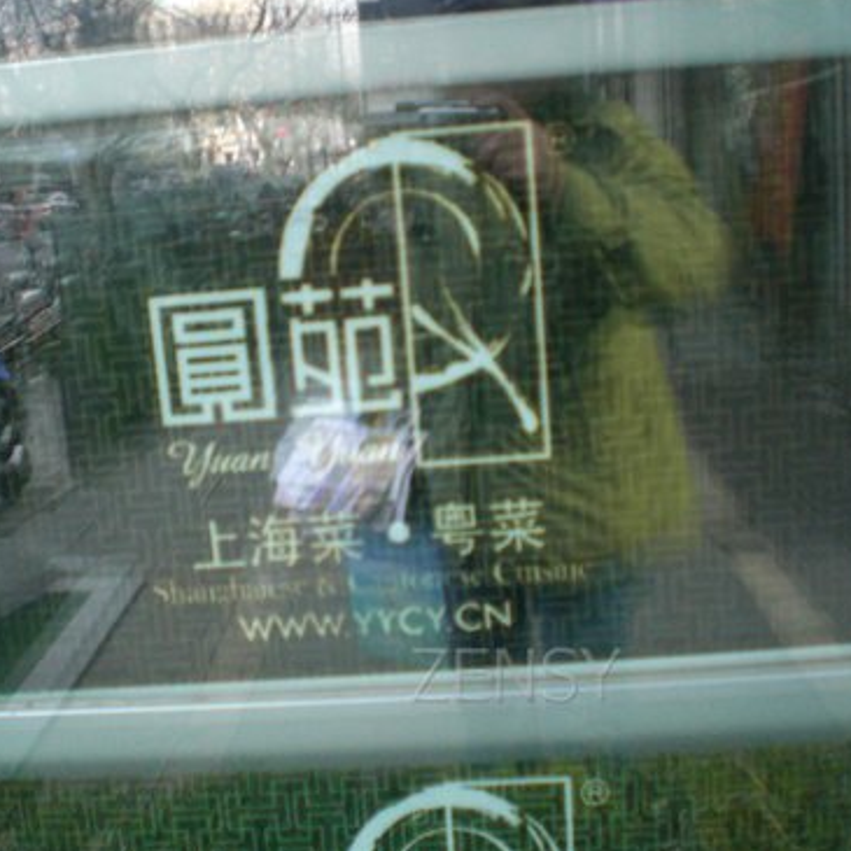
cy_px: 426
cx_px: 345
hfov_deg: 36.7
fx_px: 1279
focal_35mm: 46
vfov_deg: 36.8
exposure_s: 1/100
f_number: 3.1
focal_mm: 6.3
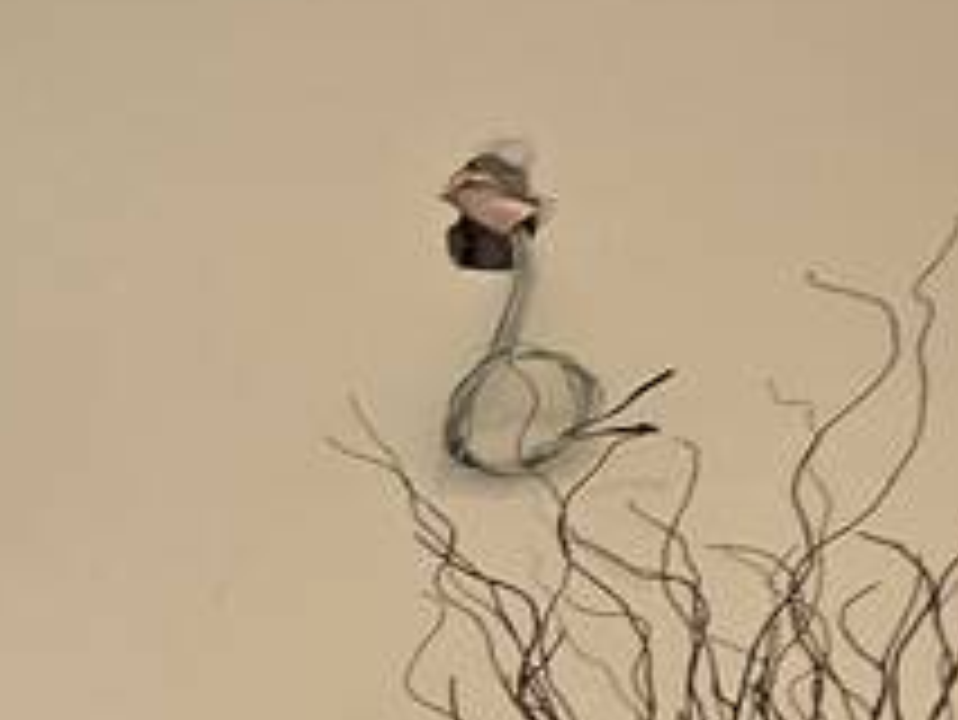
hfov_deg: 10.8
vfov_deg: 15.5
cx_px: -2069
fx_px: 2437
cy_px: 1066
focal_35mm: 88
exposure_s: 1/60
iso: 64
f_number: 2.2
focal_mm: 2.2
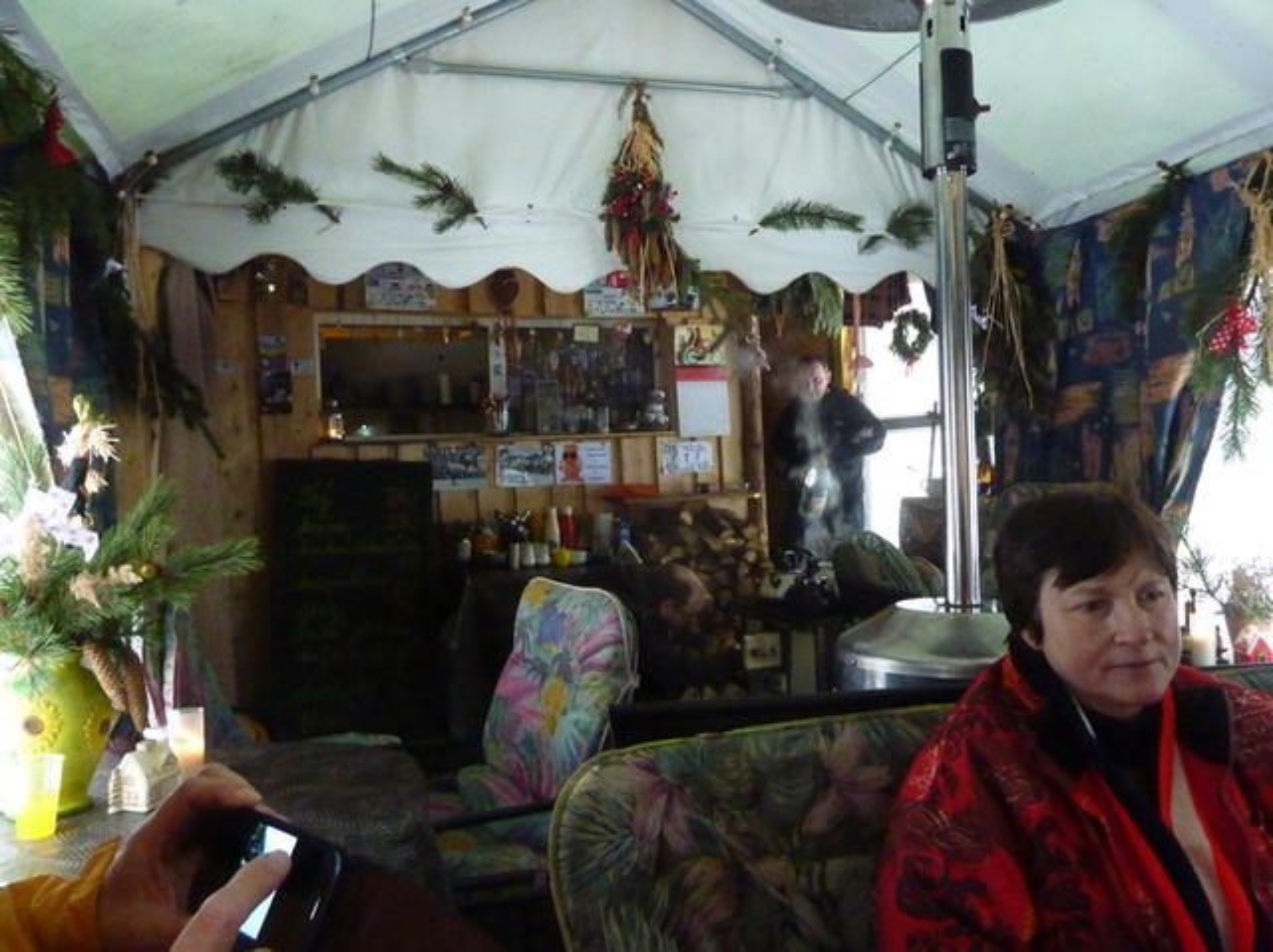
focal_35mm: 25
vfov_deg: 54.8
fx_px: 919
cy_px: 476
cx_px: 636
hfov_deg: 69.4
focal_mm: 4.1
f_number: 3.3
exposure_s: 1/20
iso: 800
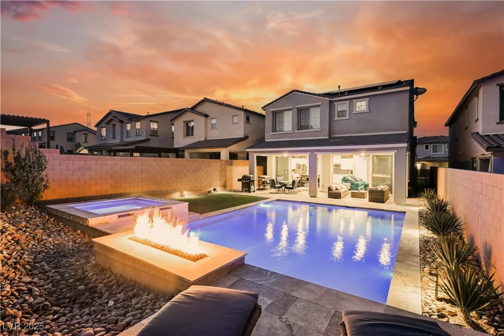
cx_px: 252
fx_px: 238
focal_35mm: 17
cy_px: 168
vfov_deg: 70.5
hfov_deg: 93.3
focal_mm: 17
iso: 400
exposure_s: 1.3
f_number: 8
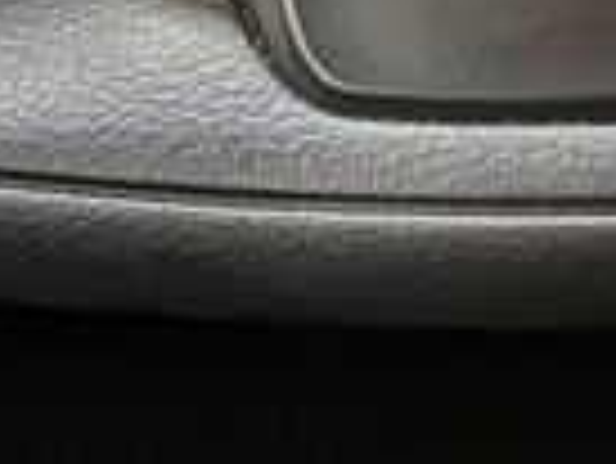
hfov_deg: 11.0
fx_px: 3188
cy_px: -1108
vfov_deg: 7.1
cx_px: 450
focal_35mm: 179
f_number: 1.7
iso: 210
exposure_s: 1/120
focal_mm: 4.53
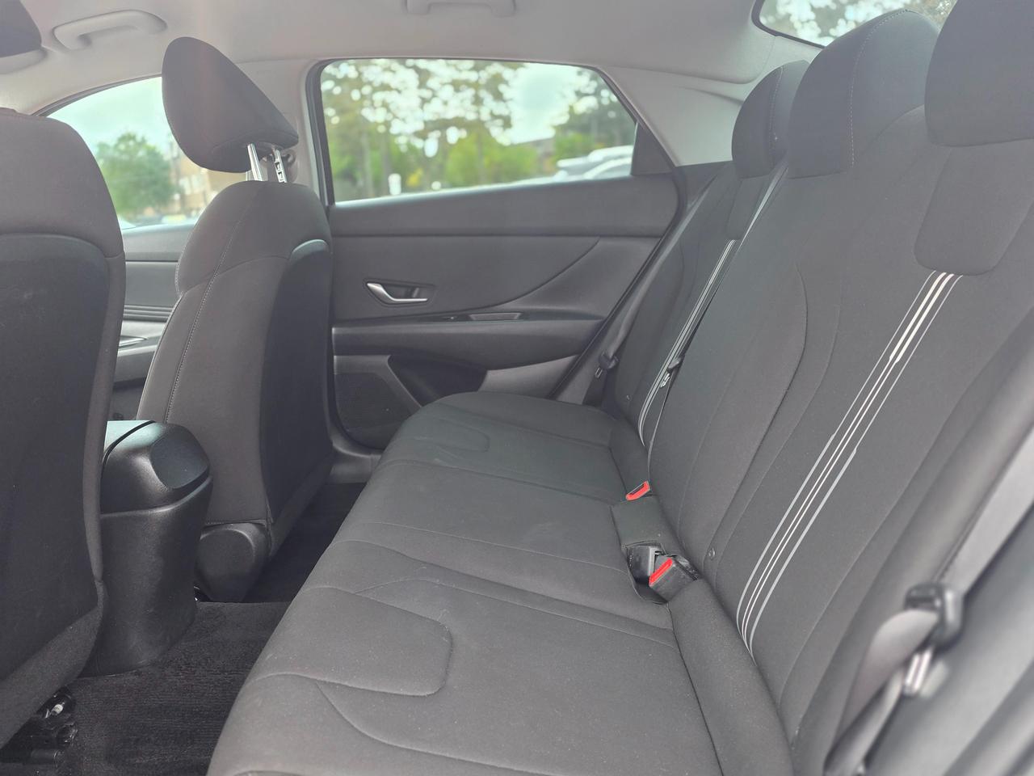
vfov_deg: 58.9
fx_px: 687
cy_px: 388
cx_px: 517
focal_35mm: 23
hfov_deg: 73.9
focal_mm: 6.25
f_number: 1.7
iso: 640
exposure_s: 1/120
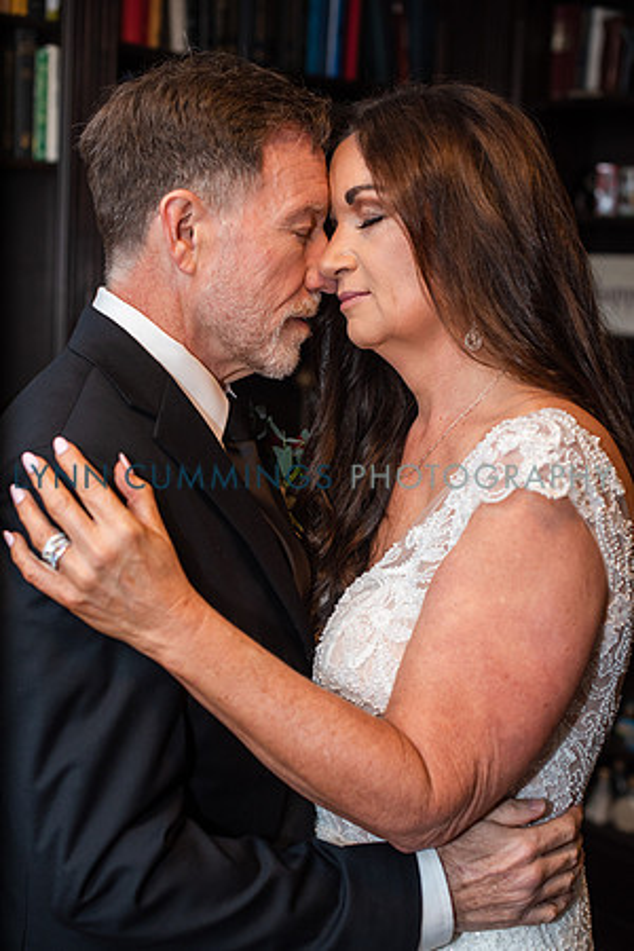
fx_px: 1321
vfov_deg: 39.6
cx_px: 317
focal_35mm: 50
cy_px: 476
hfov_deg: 27.0
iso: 640
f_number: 3.2
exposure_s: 1/200
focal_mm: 50
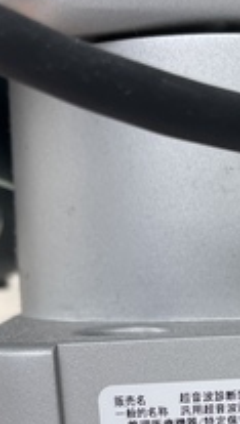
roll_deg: +1.9
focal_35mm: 73
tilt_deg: -16.1
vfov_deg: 26.6
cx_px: 263
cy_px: 467
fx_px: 823
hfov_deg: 16.1
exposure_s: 1/511
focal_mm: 4.2
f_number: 1.6
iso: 32
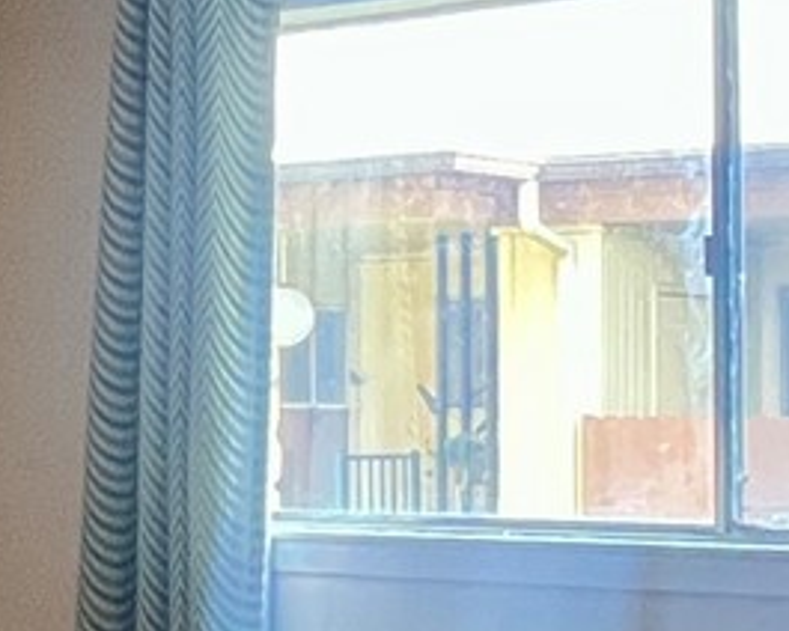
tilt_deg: +1.4
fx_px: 2288
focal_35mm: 98
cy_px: 372
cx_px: -45
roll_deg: +0.1
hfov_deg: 18.9
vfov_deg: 15.7
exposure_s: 1/99
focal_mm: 1.57
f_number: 1.8
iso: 160
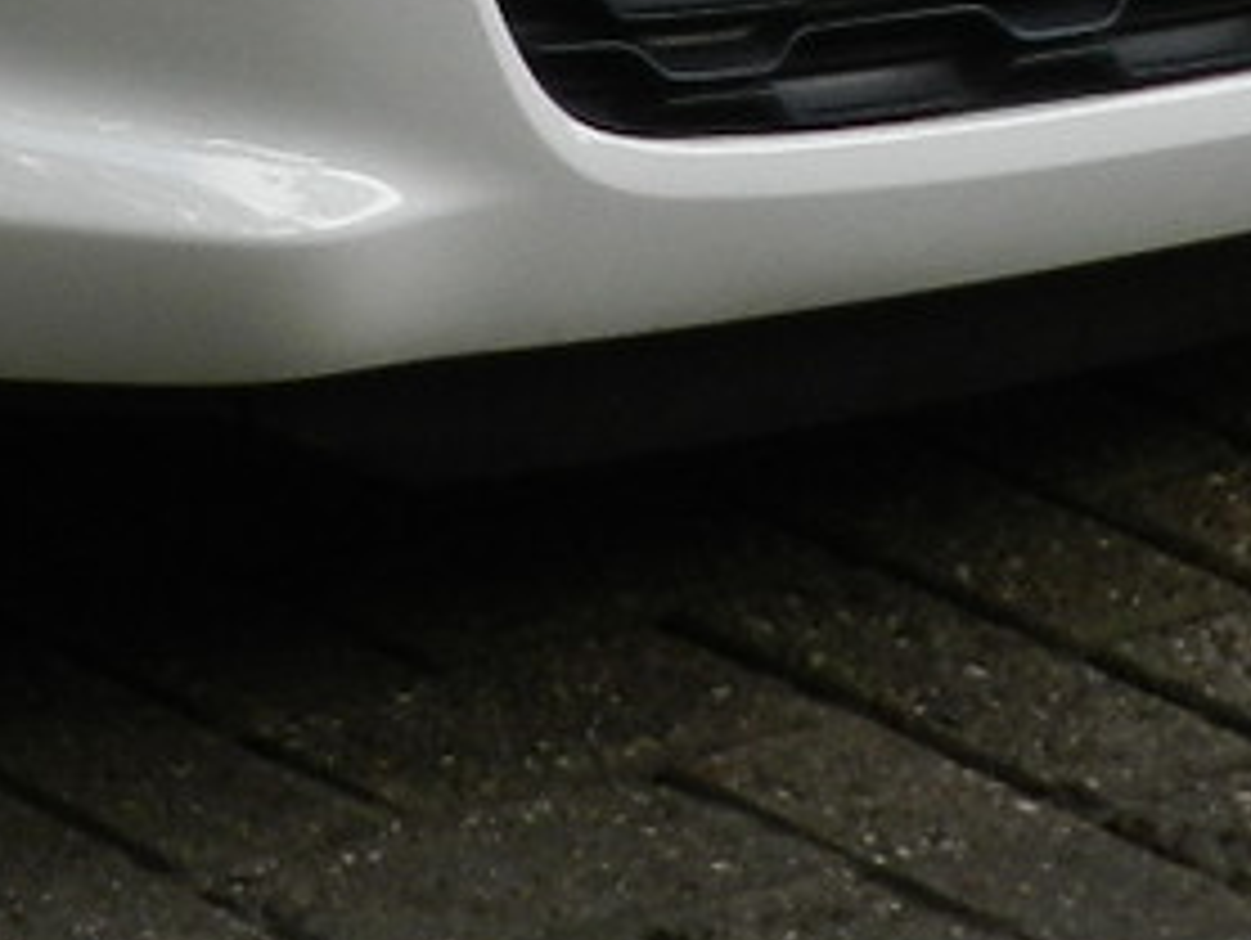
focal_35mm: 238
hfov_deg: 8.1
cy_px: -1241
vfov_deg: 6.0
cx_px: -765
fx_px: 8609
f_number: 4.2
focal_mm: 8.1
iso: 160
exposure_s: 1/320
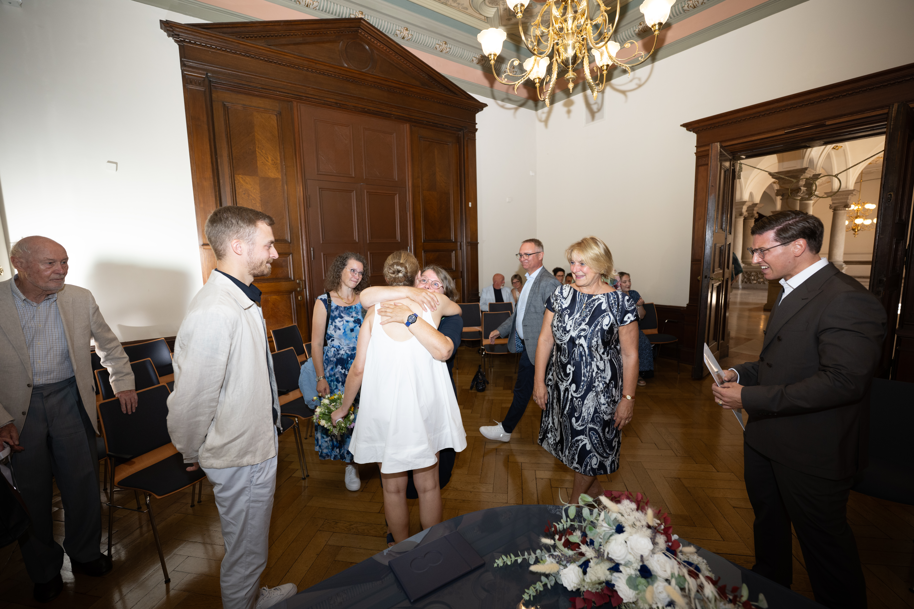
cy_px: 304
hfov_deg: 100.4
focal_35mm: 15
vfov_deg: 77.3
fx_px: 381
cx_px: 457
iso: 500
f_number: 3.2
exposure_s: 1/200
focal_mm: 15
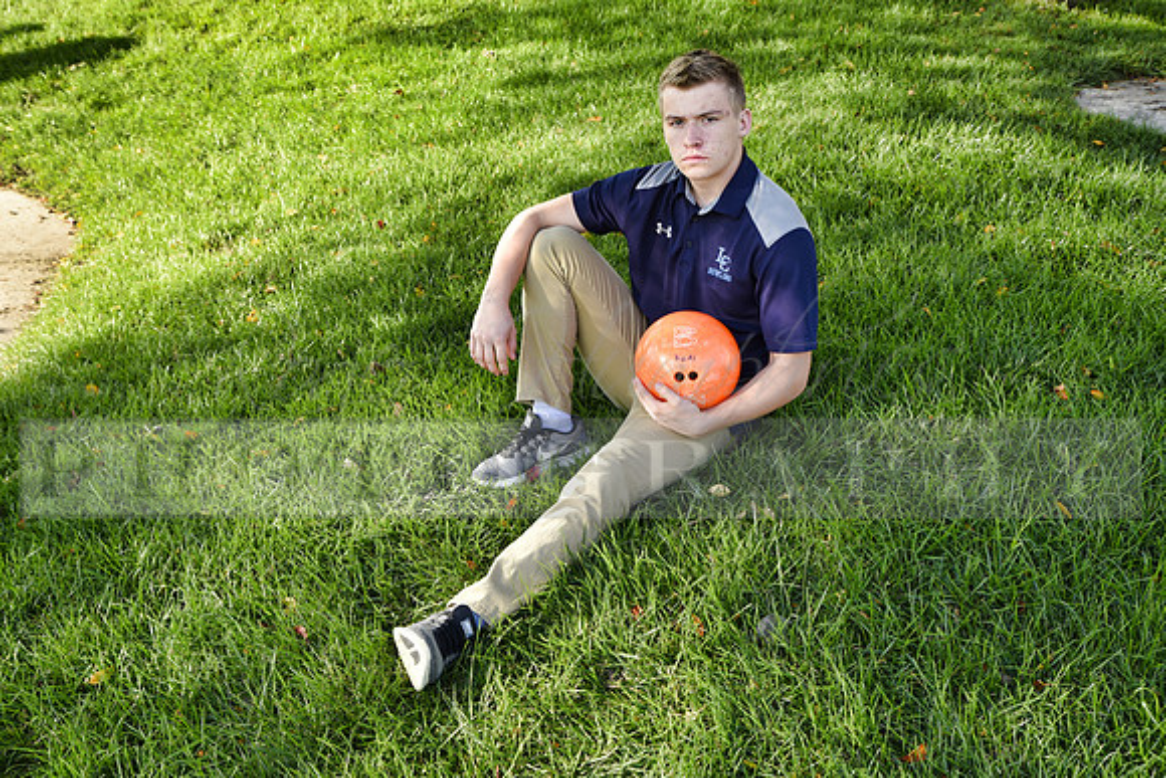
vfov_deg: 36.9
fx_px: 1166
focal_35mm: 36
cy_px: 389
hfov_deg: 53.1
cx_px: 583
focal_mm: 36
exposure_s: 1/125
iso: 200
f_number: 6.3
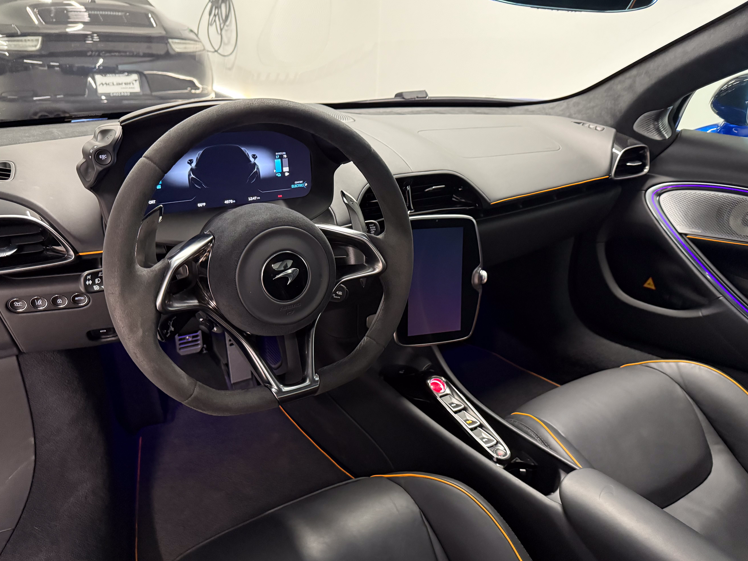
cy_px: 300
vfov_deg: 53.0
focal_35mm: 26
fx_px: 562
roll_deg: -2.5
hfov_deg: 67.3
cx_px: 374
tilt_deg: -25.2
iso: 800
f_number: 1.78
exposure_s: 1/30
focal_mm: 6.76
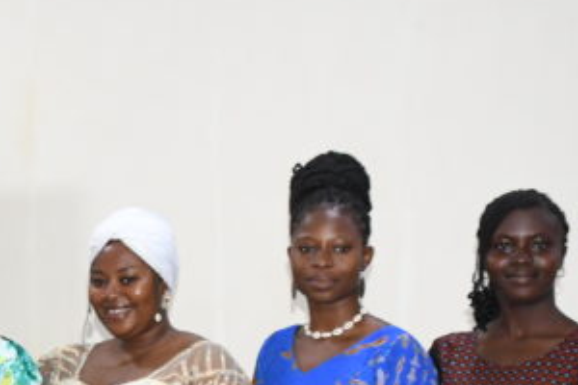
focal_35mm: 116
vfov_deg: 11.6
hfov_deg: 17.1
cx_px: -37
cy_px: 459
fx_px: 1862
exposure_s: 1/60
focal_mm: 23
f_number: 5
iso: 2000
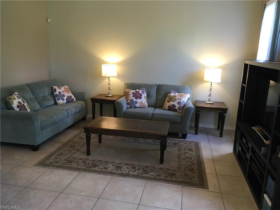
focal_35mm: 29
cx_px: 140
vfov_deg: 48.2
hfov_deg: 61.7
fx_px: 235
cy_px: 105
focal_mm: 4.15
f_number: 2.2
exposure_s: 1/30
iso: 64
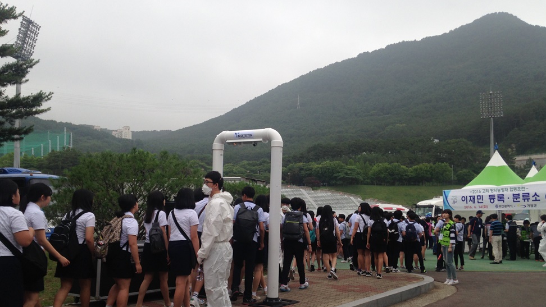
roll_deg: -1.9
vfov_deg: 31.8
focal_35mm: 37
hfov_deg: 54.0
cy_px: 201
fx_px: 536
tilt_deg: +1.6
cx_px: 272
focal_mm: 4.12
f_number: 2.4
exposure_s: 1/559
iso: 50
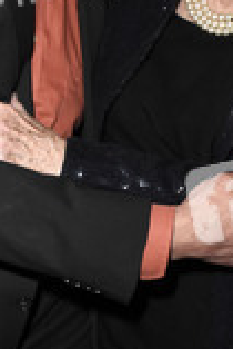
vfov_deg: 23.9
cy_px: 80
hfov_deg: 16.3
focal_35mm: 84
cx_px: 98
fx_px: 814
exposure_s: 1/60
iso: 2500
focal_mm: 22
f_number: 6.3
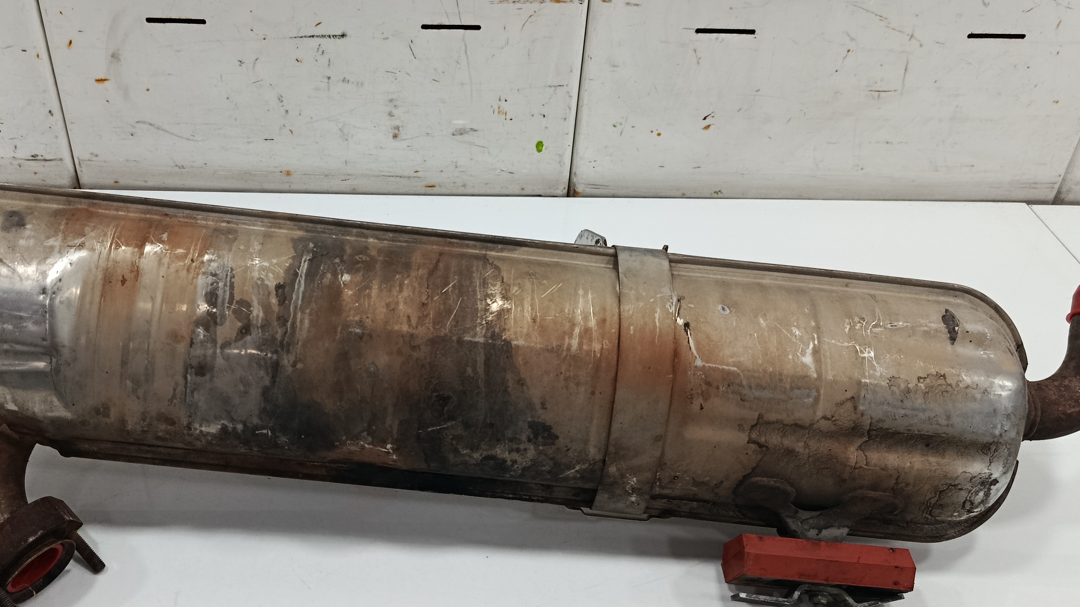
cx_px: 447
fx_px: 974
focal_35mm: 34
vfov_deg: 34.6
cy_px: 271
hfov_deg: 57.7
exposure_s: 1/100
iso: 1075
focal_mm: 5.24
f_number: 1.7
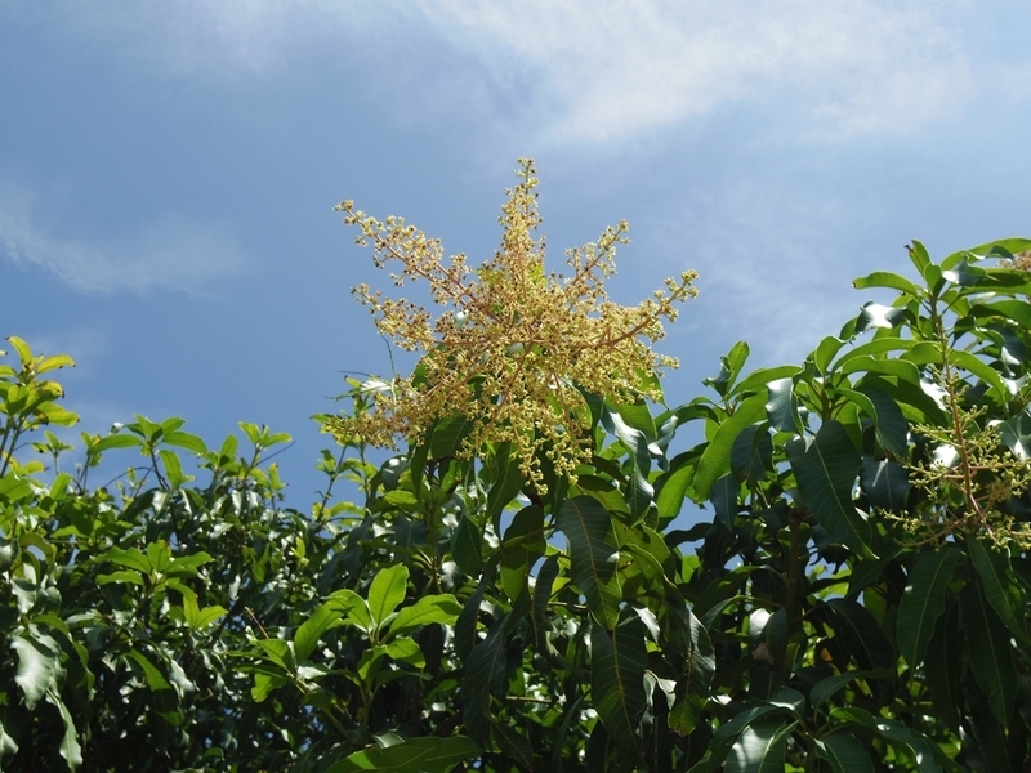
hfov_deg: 40.4
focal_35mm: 47
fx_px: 1400
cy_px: 386
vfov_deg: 30.9
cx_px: 516
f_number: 4
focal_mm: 8.5
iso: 100
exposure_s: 1/1250
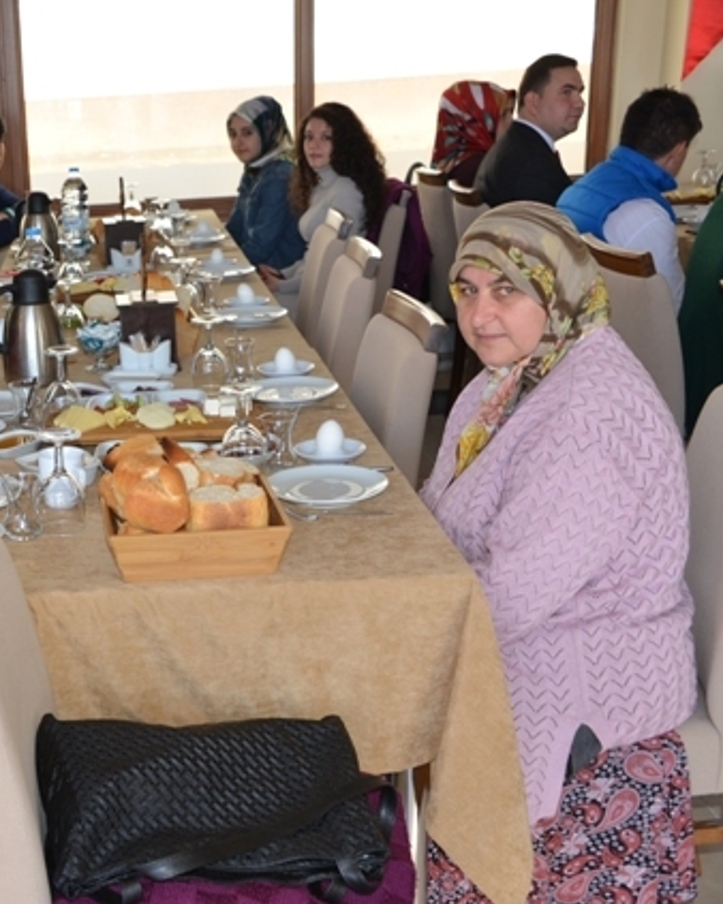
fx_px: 1445
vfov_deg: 34.8
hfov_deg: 26.9
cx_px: 47
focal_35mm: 54
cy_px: 454
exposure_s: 1/200
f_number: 6.3
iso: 800
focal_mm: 38
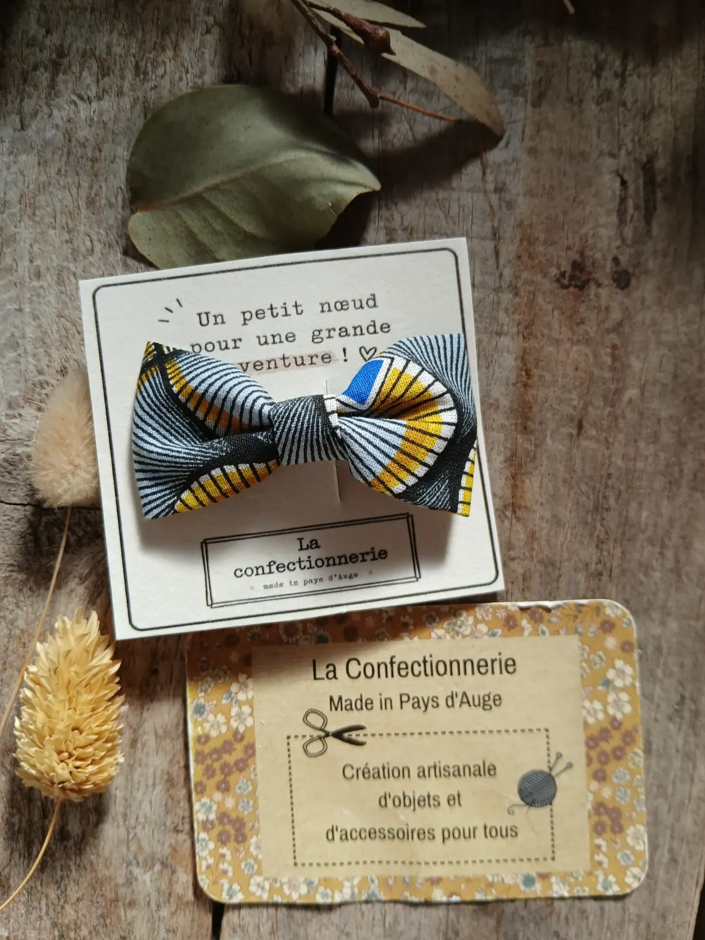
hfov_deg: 53.1
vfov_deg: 67.3
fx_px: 706
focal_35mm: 26
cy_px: 470
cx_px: 352
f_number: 1.8
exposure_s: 1/100
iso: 32
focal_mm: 3.98
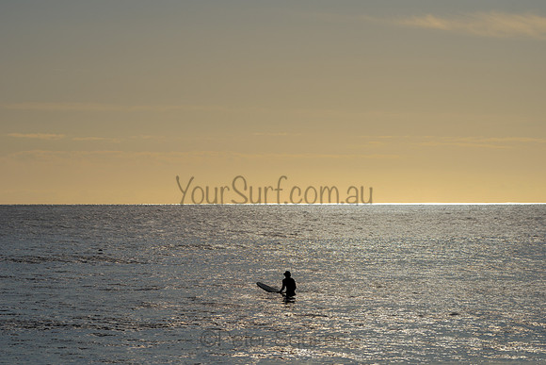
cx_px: 273
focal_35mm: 202
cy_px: 182
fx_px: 3070
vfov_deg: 6.8
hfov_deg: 10.2
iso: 64
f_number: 8
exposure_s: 1/2000
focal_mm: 200
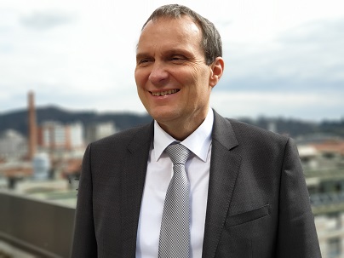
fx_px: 517
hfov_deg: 36.8
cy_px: 129
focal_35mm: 52
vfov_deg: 28.0
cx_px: 172
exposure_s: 1/420
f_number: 2.4
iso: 25
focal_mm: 6
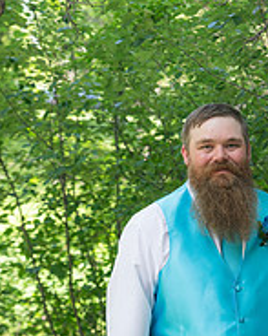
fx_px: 1320
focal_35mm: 133
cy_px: 325
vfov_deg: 14.3
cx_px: 226
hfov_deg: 11.5
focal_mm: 58
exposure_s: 1/160
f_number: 4
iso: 200
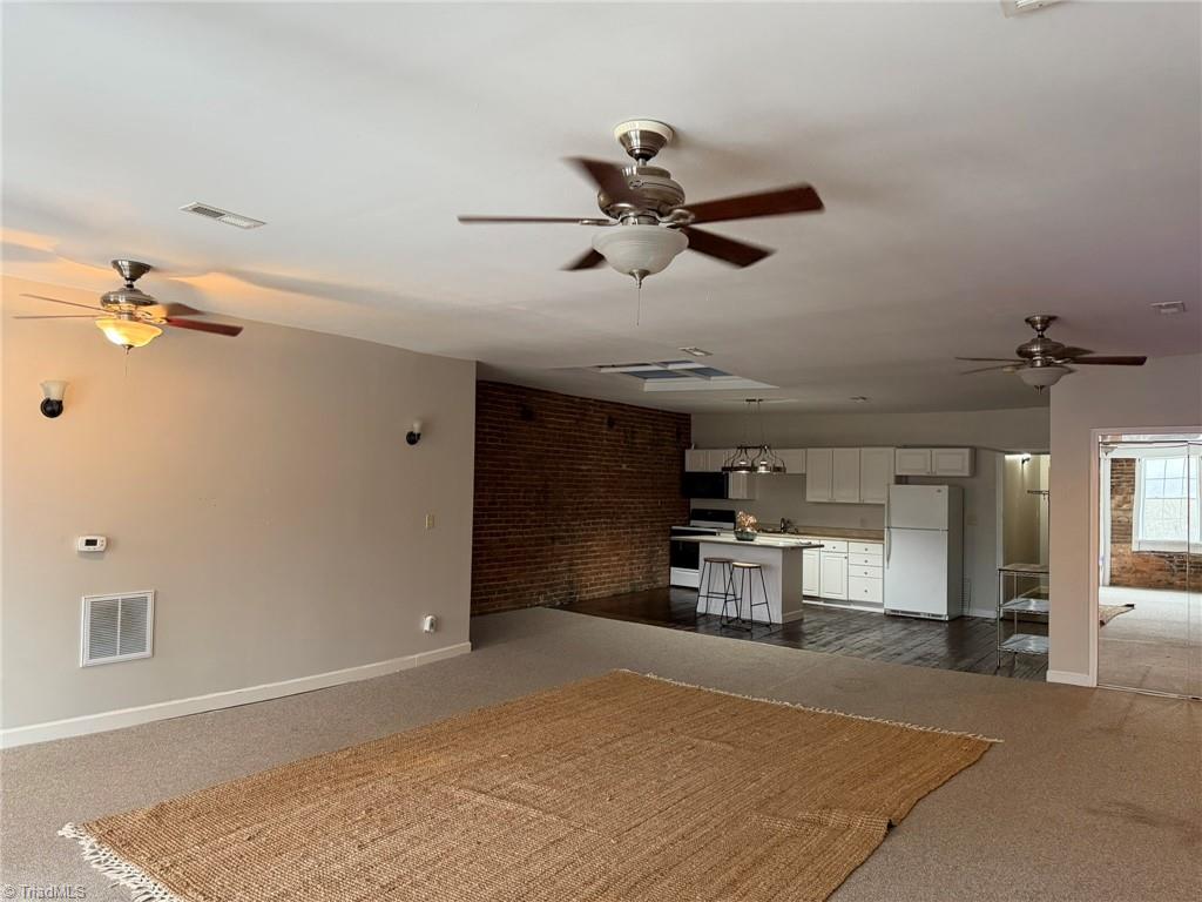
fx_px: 833
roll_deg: -1.0
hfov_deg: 71.6
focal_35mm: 24
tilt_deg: +1.2
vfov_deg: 56.8
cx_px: 601
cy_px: 451
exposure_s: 1/60
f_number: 1.78
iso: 320
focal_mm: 6.76
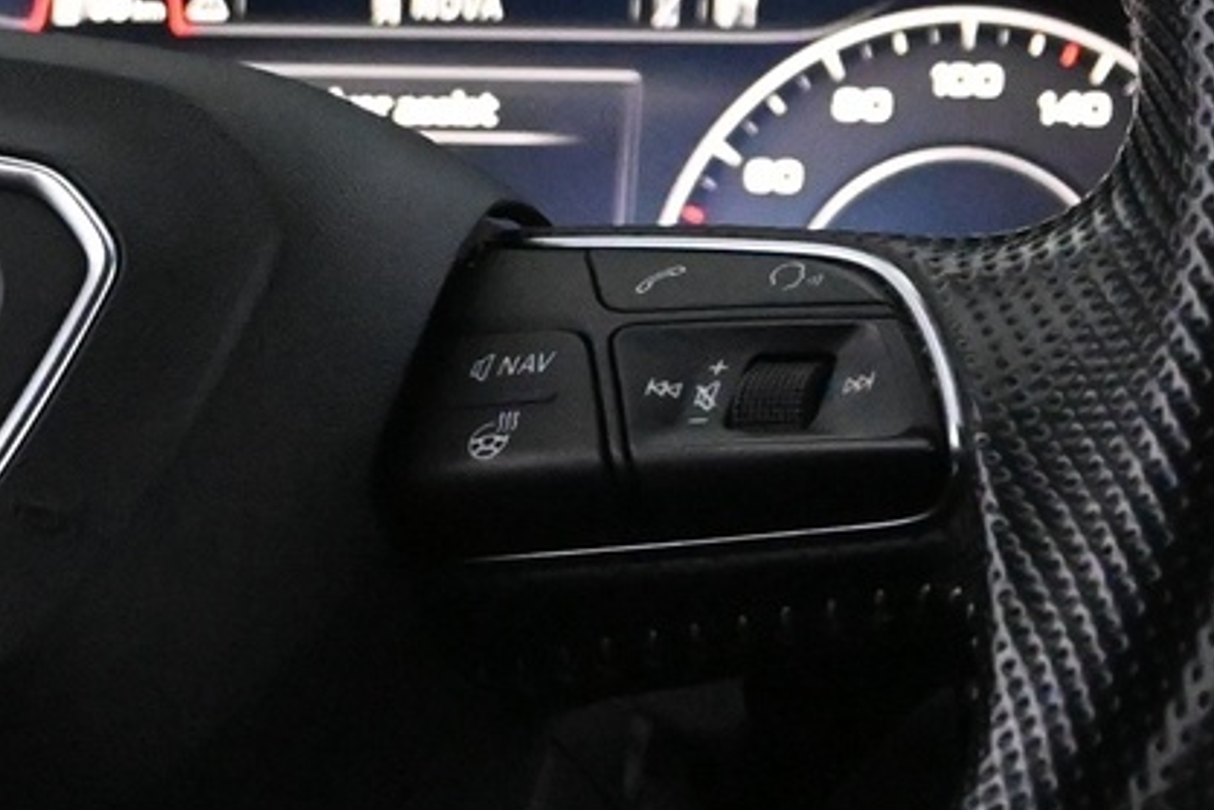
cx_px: -157
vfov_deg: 7.3
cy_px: 398
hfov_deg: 10.7
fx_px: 6372
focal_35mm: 189
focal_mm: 32.5
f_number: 5
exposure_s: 1/50
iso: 9000
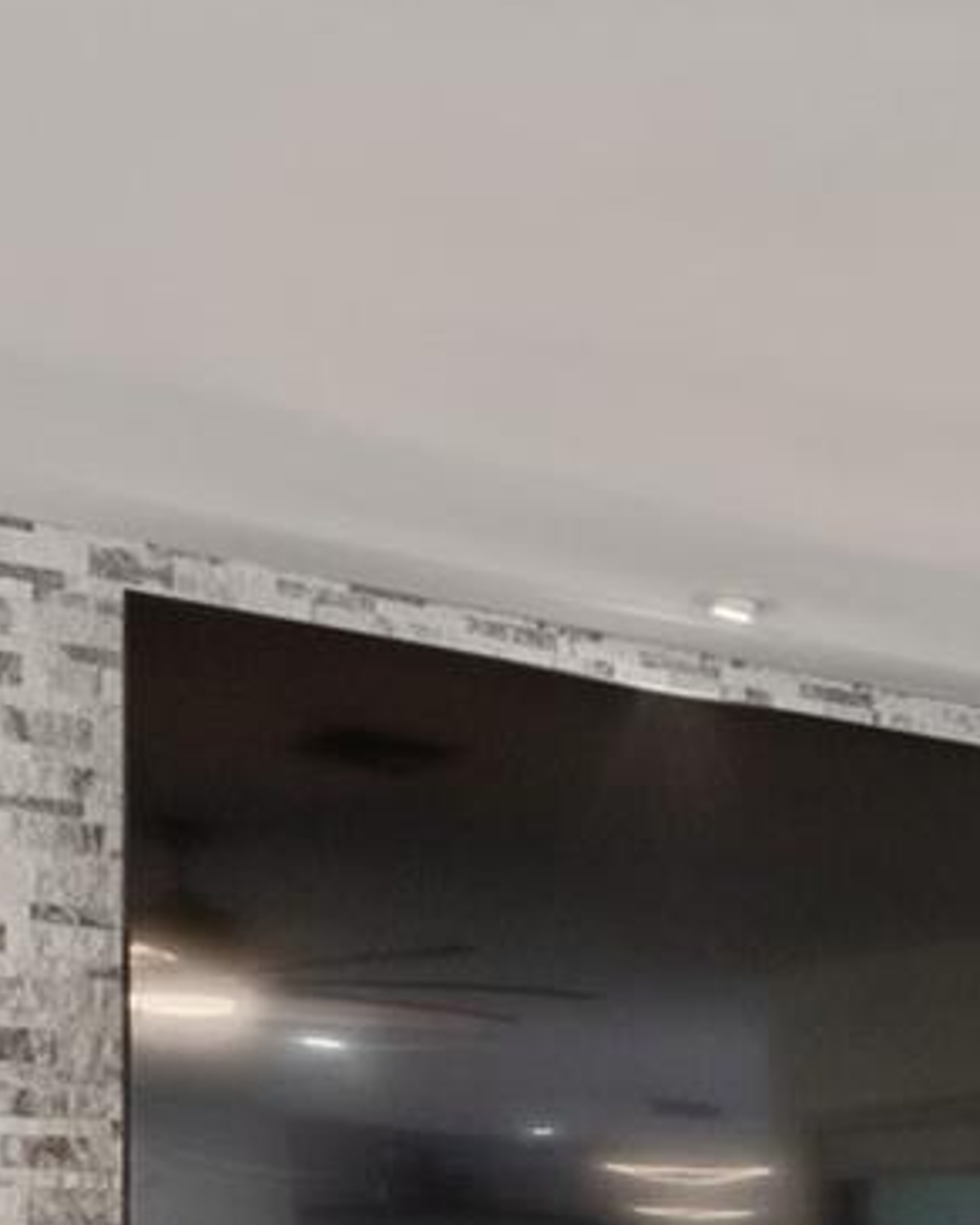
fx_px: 2538
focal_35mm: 70
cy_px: 1285
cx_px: 1306
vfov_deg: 25.5
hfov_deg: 19.9
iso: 160
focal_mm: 17
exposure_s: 1/2
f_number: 7.1
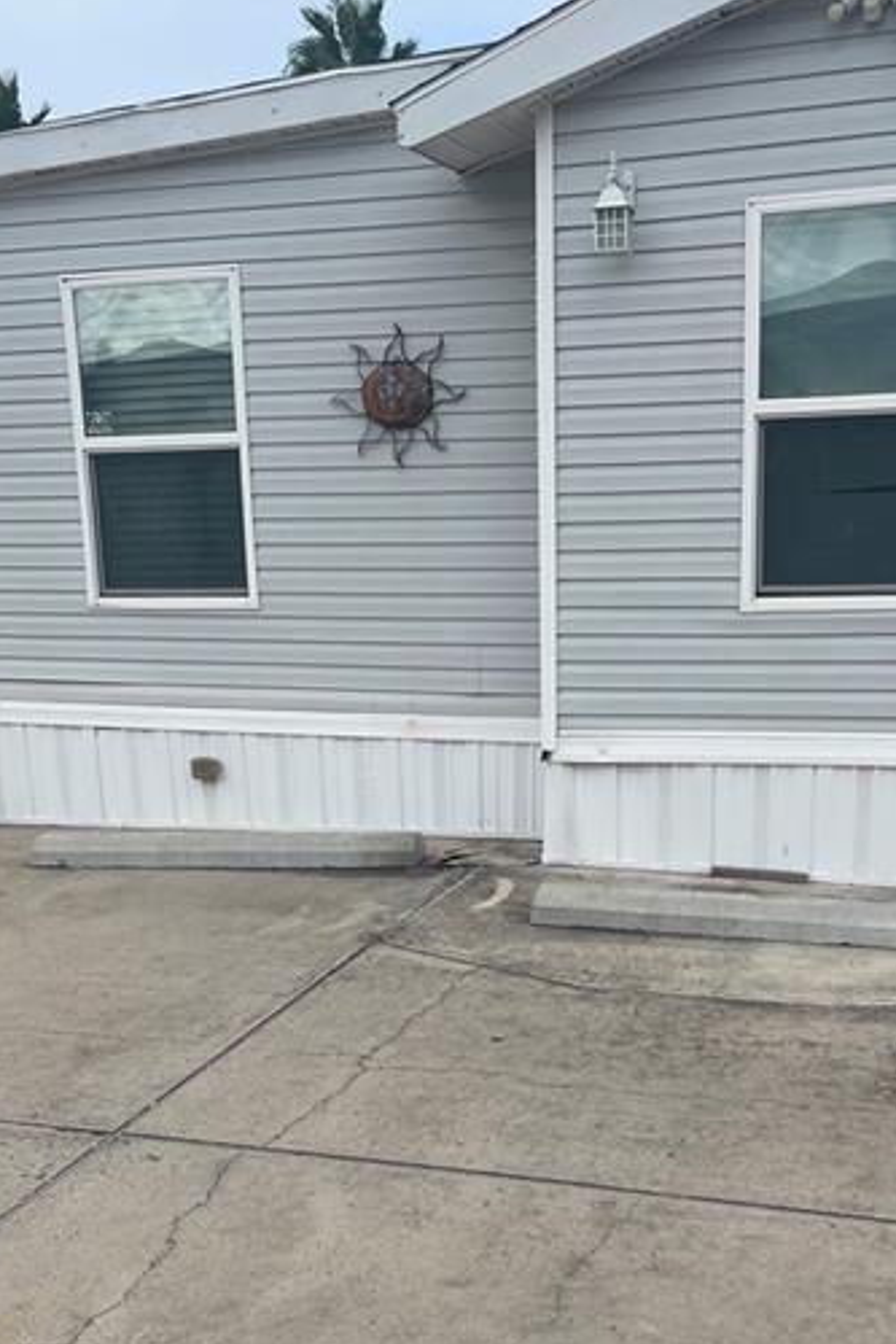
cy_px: 883
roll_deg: +0.3
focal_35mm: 40
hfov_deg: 33.4
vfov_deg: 47.7
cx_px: 487
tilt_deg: -14.6
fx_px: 1492
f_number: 1.6
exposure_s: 1/3257
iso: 32
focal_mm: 5.1
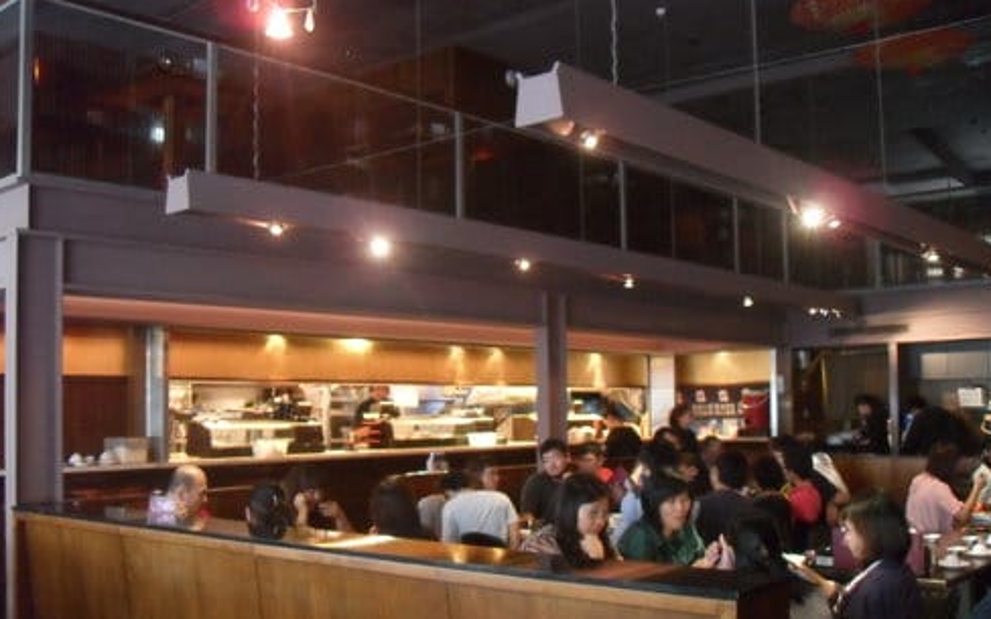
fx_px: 1026
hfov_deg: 51.5
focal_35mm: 38
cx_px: 498
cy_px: 362
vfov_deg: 33.5
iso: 400
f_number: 2.8
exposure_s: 1/15
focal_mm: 6.2
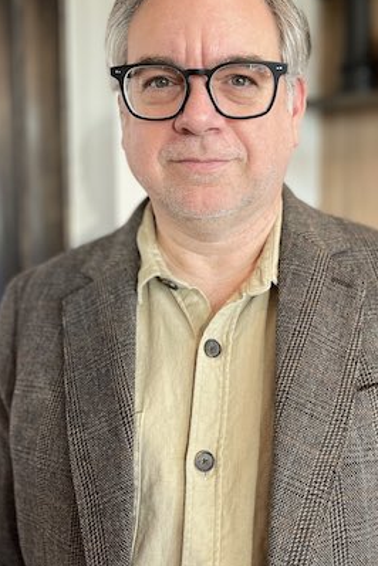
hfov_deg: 35.0
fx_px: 598
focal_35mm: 38
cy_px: 244
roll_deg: +0.2
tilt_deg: -4.4
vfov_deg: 50.5
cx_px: 222
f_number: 1.6
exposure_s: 1/60
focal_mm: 5.1
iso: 80
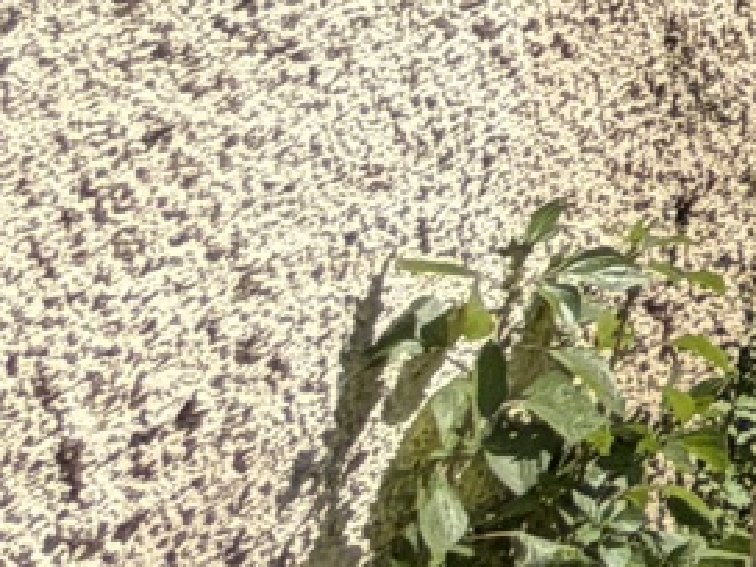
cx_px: 2599
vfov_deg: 10.6
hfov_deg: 9.8
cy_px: -1115
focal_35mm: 99
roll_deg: +1.3
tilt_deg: -3.7
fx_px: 2162
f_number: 2.2
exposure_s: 1/853
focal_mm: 2.22
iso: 32
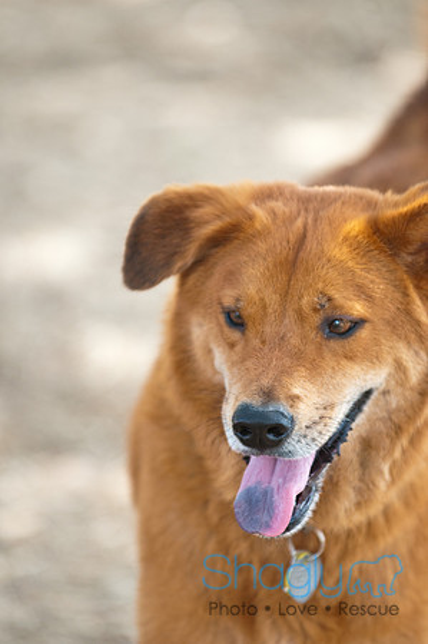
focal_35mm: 300
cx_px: 214
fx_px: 5362
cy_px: 322
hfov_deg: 4.6
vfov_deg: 6.9
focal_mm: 200
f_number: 2.8
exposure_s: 1/200
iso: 200
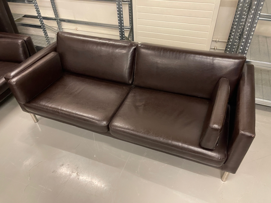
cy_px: 102
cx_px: 136
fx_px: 204
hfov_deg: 67.3
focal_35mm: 26
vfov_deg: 53.0
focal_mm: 5.1
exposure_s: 1/33
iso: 400
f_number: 1.6
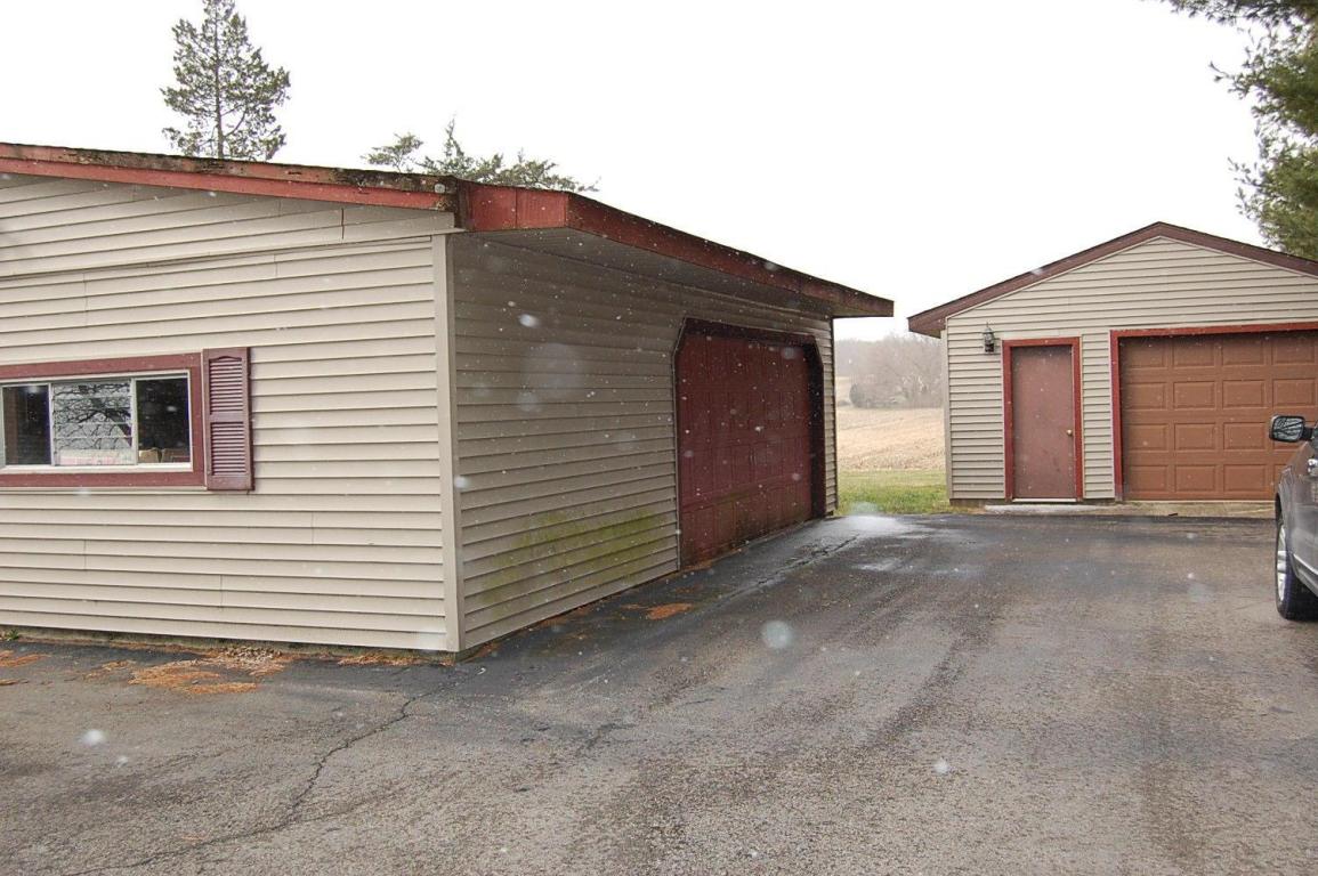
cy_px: 438
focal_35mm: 33
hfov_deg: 57.3
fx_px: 1207
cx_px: 659
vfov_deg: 39.9
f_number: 5
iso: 400
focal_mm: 22
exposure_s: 1/500
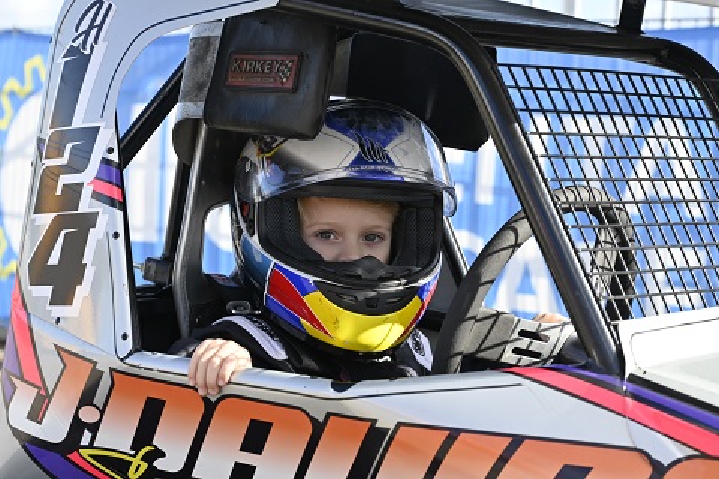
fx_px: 2097
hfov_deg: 19.5
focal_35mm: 105
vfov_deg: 13.0
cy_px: 240
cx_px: 360
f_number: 5.6
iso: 800
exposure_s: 1/1600
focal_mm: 70
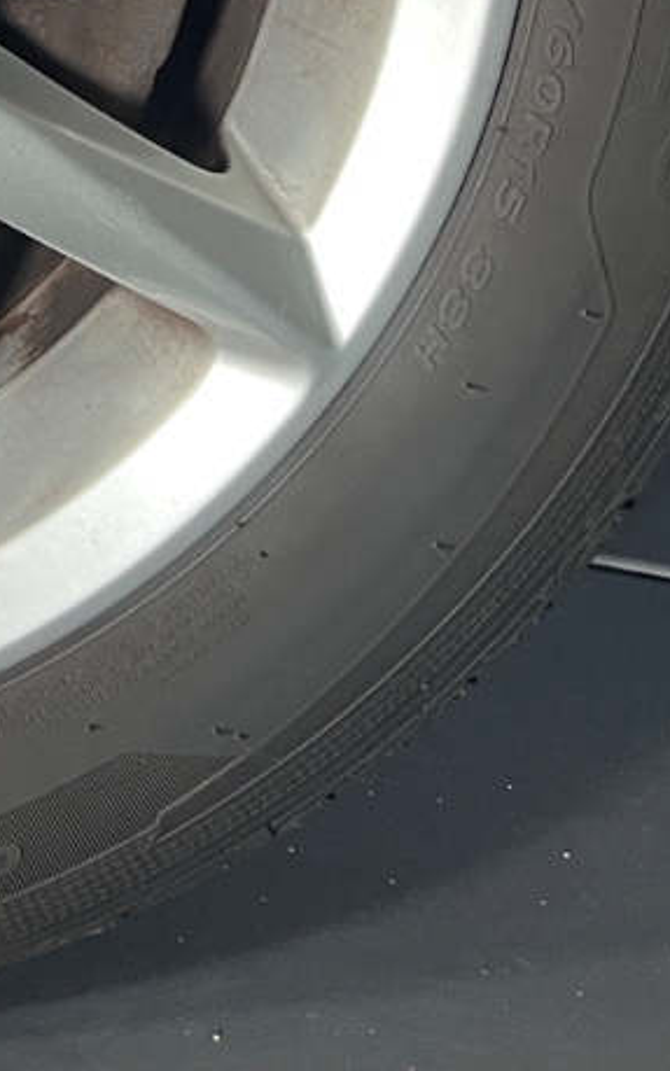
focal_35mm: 96
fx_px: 2804
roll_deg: -0.1
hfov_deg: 12.5
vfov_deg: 20.3
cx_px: -535
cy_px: -215
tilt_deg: -15.7
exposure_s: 1/50
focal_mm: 5.1
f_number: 1.6
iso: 160
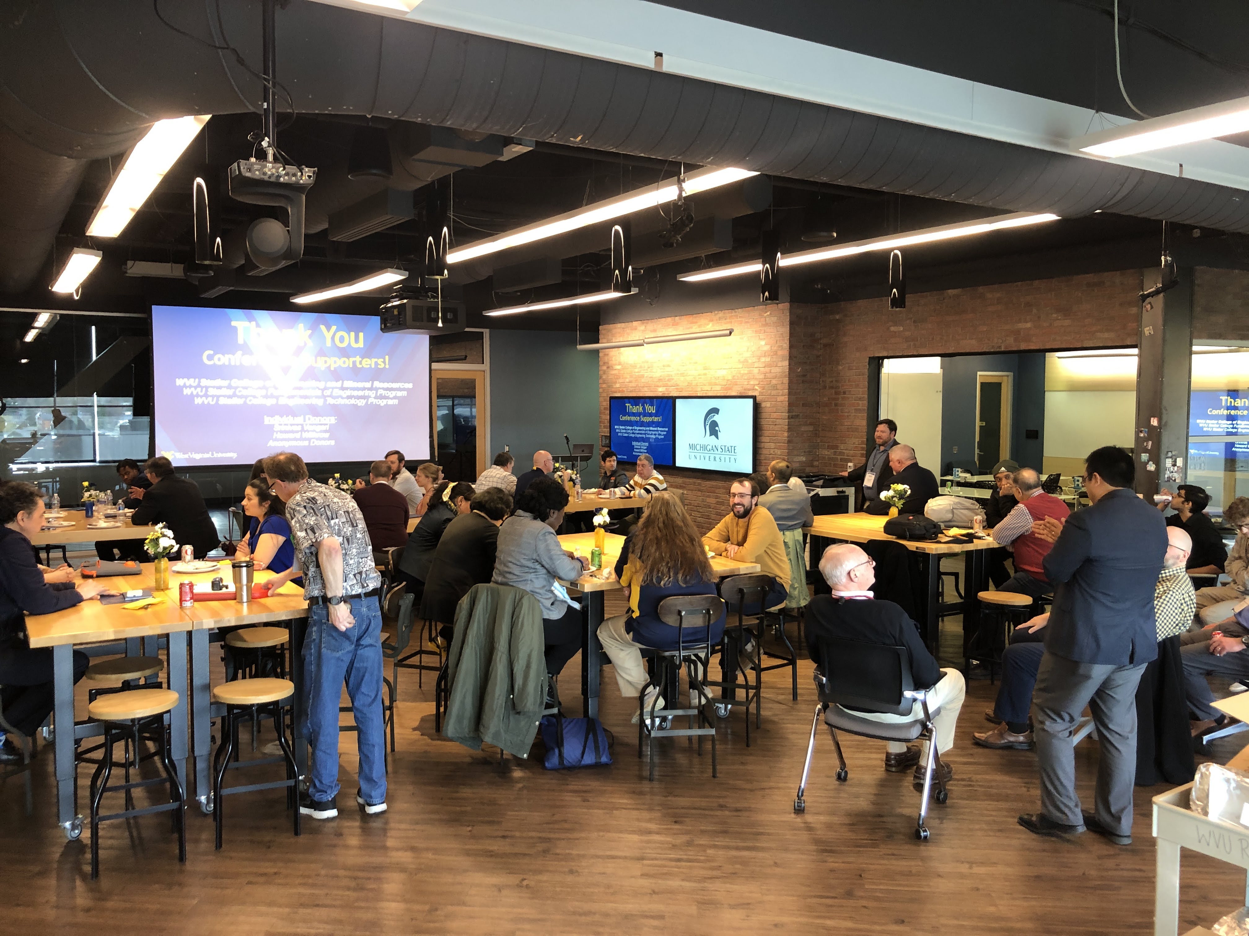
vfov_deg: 49.7
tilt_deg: -5.1
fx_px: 1010
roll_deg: +0.2
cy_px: 468
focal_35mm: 28
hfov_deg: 63.4
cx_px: 624
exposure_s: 1/15
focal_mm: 3.99
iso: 50
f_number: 1.8
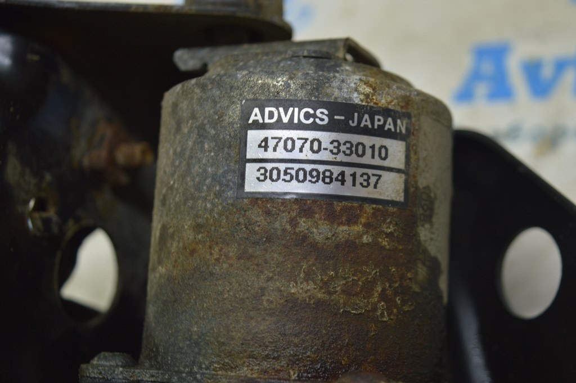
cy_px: 192
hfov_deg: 31.9
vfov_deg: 21.5
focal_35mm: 63
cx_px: 288
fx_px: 1007
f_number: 5
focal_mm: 42
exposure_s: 1/40
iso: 400
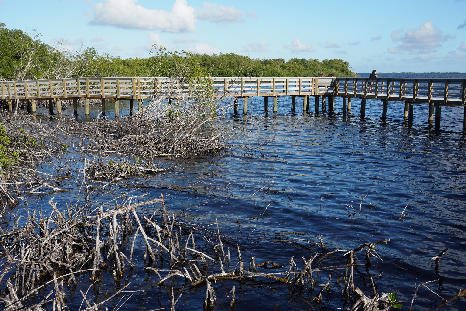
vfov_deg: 33.4
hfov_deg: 48.5
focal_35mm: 40
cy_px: 156
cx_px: 233
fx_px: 518
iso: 100
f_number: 11
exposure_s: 1/100
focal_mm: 40
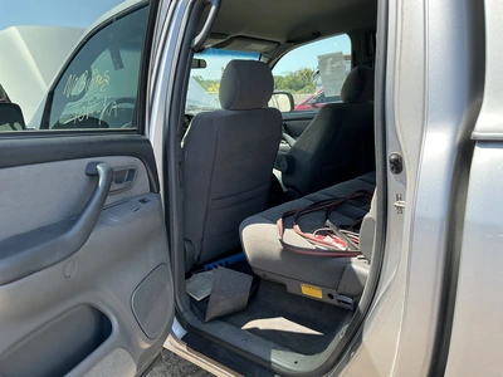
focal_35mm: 28
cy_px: 188
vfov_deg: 49.7
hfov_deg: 63.4
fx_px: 407
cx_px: 252
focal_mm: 3
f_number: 1.8
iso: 25
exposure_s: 1/329
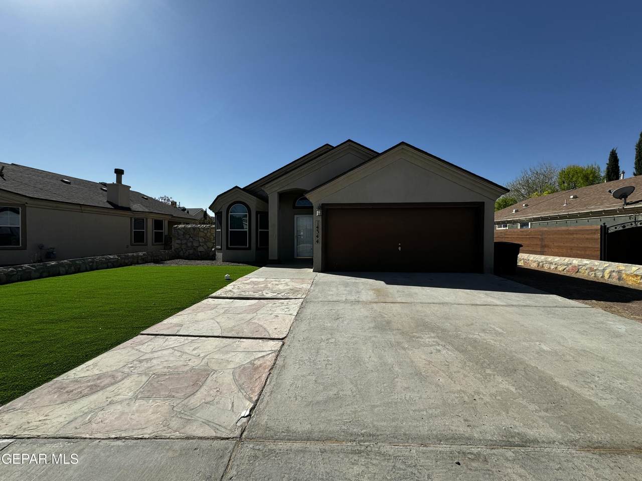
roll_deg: -0.3
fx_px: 260
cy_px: 240
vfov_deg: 85.7
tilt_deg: -1.0
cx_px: 321
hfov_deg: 102.1
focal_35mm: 14
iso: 50
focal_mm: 2.22
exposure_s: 1/2494
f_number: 2.2
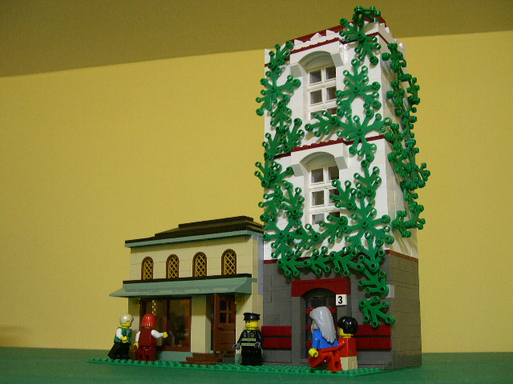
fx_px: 563
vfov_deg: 37.7
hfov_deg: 49.0
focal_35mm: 38
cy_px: 192
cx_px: 256
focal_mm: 8
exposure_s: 1/4.4
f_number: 2.8
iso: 306
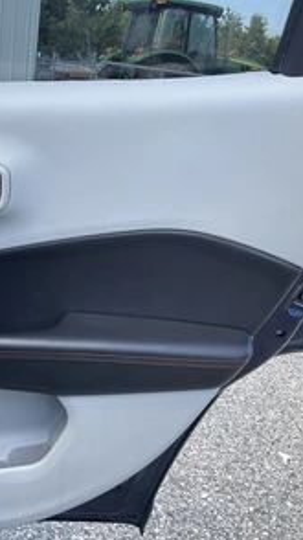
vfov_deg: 47.4
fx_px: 615
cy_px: 274
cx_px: 40
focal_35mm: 43
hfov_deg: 26.9
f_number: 1.8
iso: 25
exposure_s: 1/309
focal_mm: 3
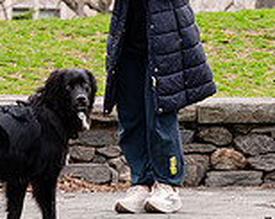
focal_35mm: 294
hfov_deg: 6.6
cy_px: 16
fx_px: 2391
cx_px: 114
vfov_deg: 5.3
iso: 400
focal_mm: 69
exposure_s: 1/200
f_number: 3.2
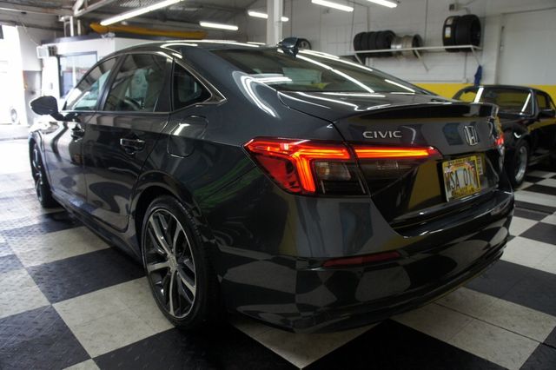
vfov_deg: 47.9
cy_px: 185
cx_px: 278
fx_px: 417
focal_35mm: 27
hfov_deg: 67.4
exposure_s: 1/125
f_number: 4
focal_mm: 18
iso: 640
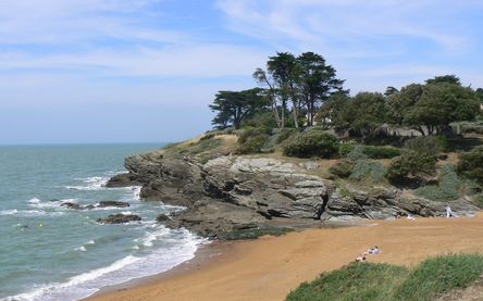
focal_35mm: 43
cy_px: 186
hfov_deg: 46.2
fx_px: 566
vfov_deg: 29.7
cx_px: 220
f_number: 5.6
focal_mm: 6
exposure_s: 1/320
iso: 80
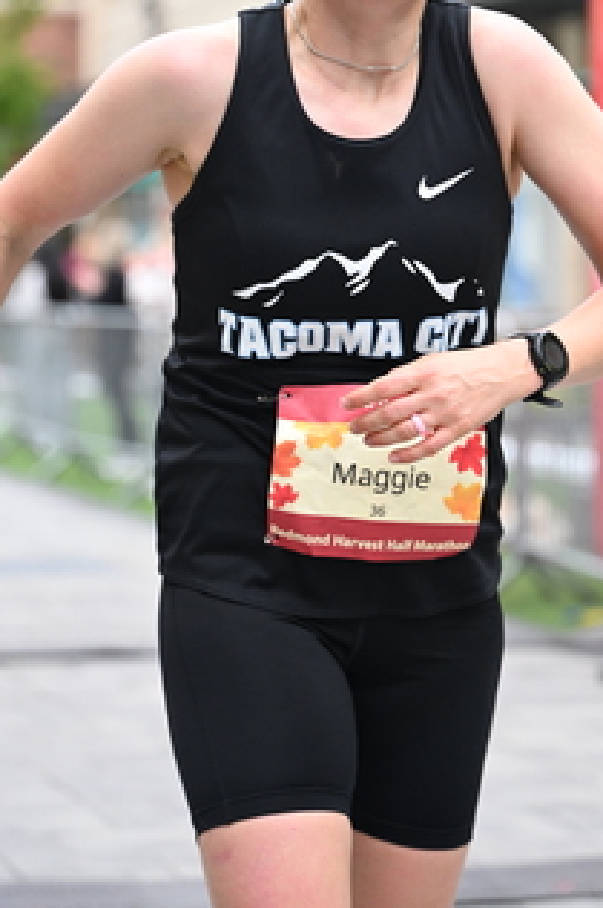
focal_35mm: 122
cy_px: 247
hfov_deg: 11.2
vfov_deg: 16.7
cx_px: 369
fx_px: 3072
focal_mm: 70
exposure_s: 1/800
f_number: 2.8
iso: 1600
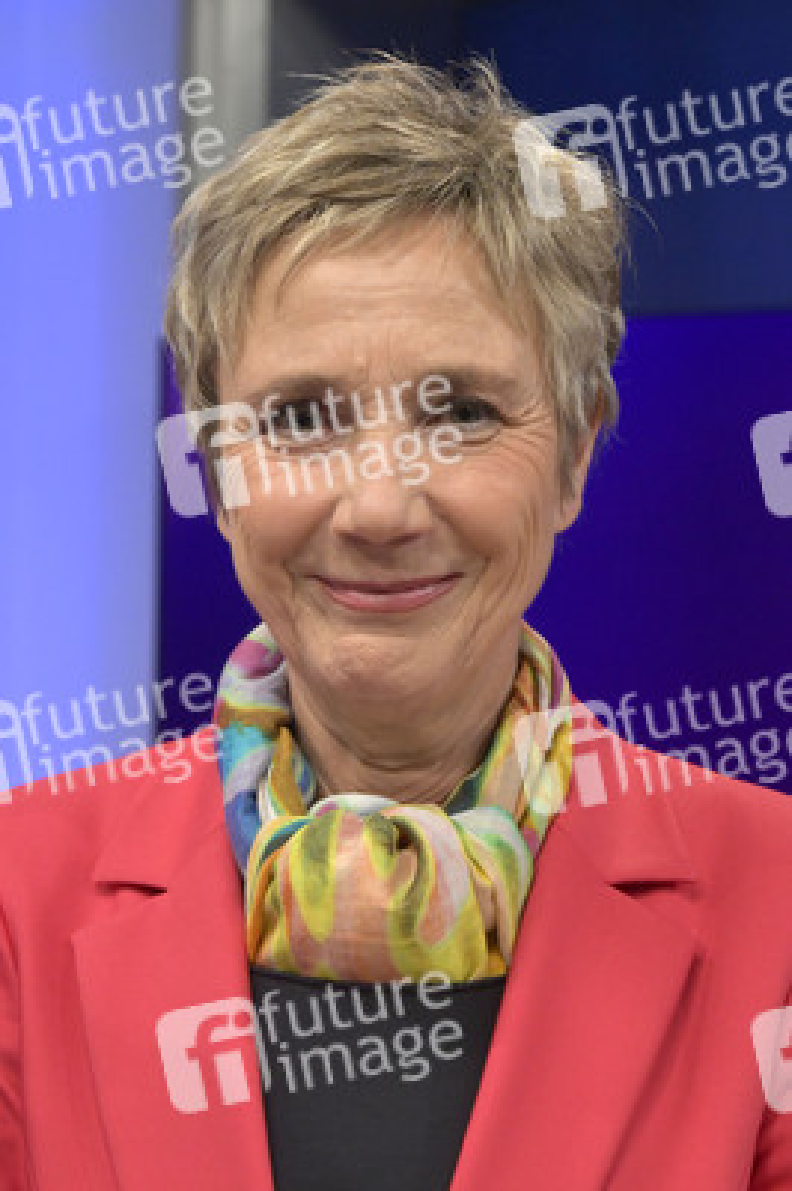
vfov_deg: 32.4
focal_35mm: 62
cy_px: 596
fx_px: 2049
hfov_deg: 21.9
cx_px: 396
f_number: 7.1
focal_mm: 62
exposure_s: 1/320
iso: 2000
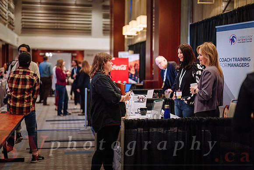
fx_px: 373
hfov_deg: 37.6
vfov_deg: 25.6
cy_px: 80
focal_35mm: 53
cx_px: 134
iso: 2500
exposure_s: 1/800
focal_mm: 50
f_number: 1.4
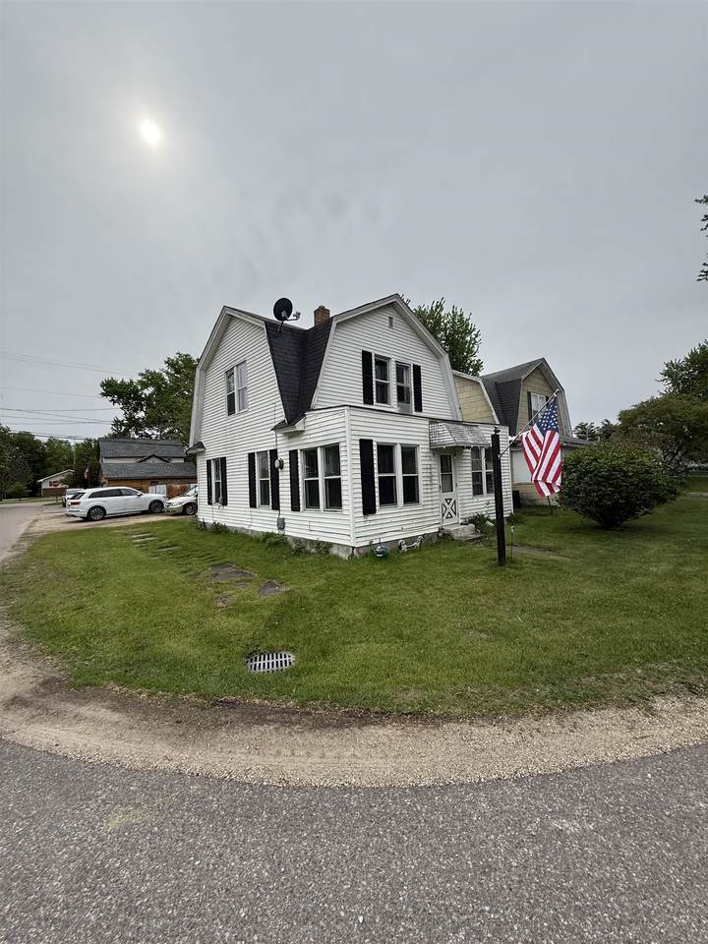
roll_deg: +2.5
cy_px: 472
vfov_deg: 102.1
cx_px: 354
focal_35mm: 14
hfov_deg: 85.7
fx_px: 382
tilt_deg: +1.1
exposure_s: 1/1497
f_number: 2.2
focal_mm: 2.22
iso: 50
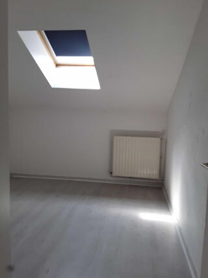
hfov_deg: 51.3
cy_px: 139
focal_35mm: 27
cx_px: 104
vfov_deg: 65.3
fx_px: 216
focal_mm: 2.91
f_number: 1.9
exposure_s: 1/50
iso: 64
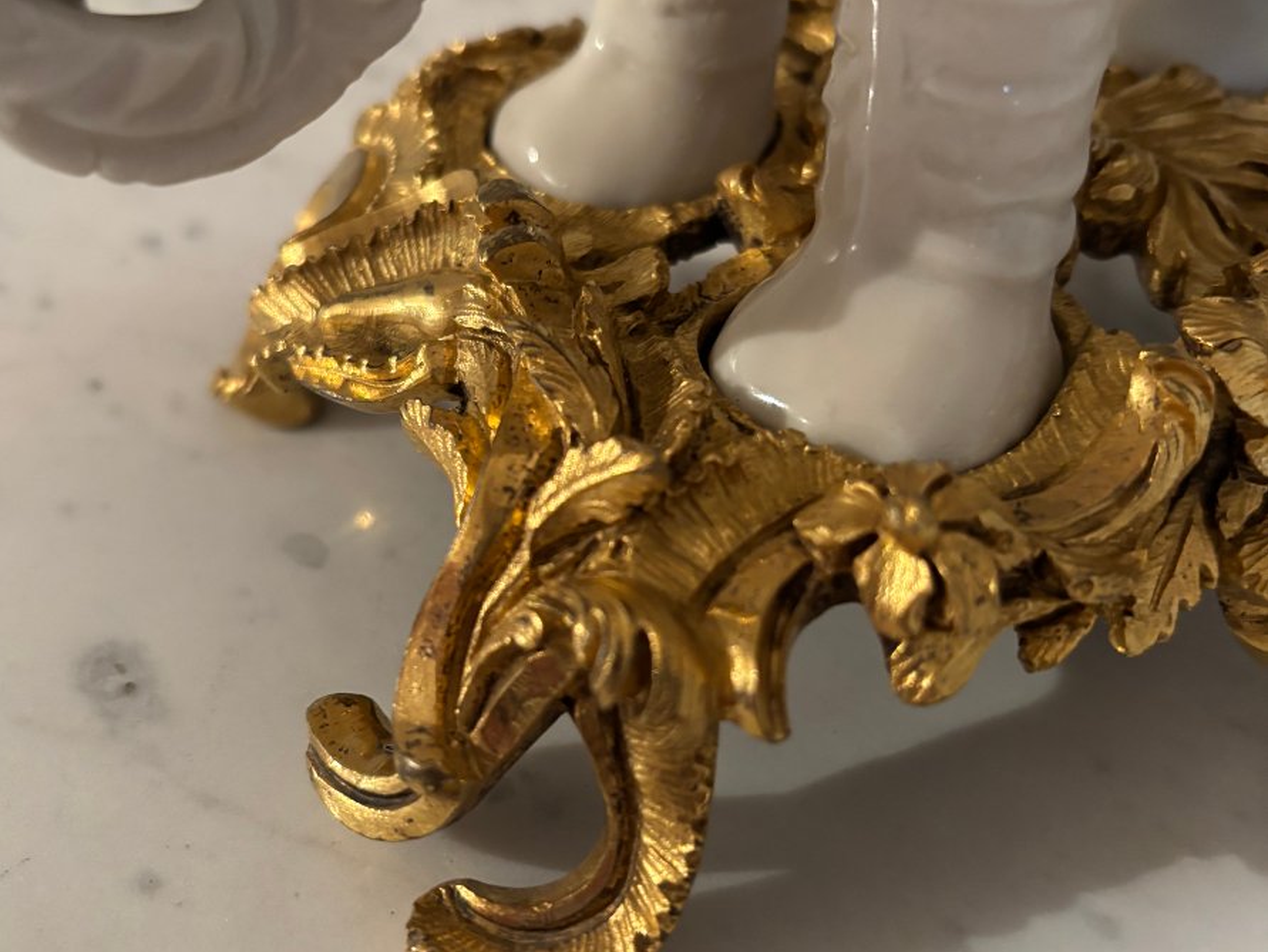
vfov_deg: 40.7
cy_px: 509
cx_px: 629
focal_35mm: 35
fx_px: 1283
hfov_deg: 52.6
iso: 500
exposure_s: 1/50
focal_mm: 5.96
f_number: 1.6
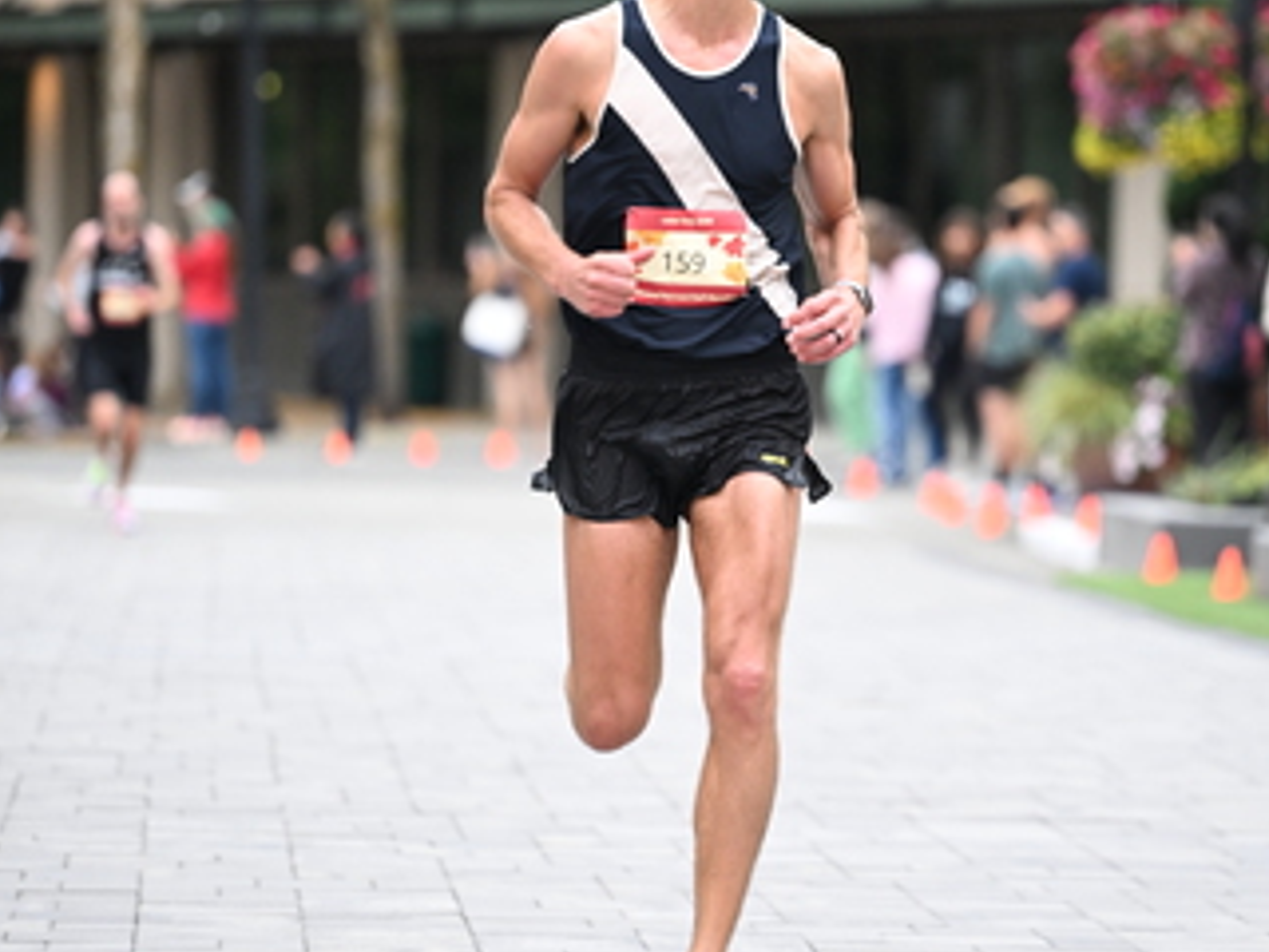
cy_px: 416
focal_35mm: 289
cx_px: 708
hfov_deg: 6.9
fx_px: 10595
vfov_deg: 5.1
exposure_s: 1/800
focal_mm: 175
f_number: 2.8
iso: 1600
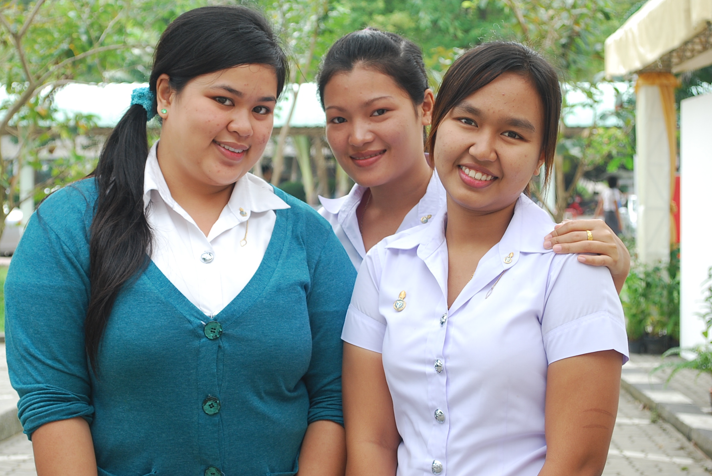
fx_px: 1456
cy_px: 226
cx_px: 327
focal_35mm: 74
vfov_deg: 18.6
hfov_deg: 27.5
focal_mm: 45
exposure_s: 1/60
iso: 200
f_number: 6.3
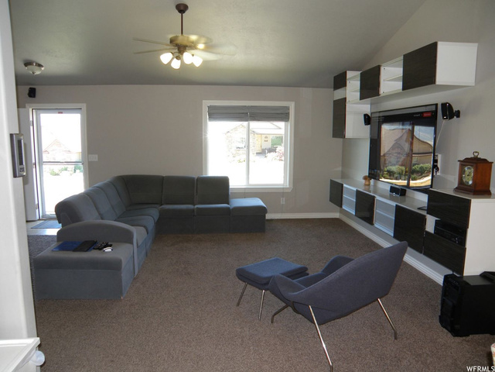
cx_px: 248
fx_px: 372
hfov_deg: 67.3
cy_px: 186
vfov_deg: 53.1
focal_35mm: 26
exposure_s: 1/30
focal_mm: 4.6
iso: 64
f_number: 2.8
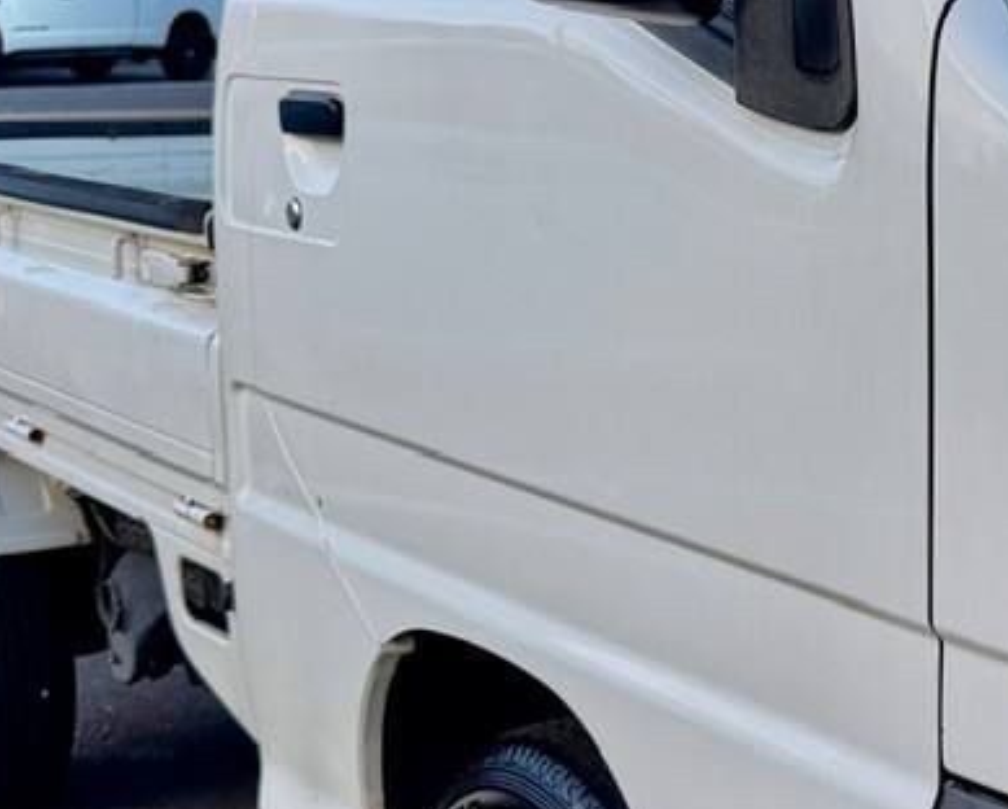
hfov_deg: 22.9
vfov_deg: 19.9
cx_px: 1169
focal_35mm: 77
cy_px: 371
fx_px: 2299
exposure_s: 1/992
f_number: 1.78
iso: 80
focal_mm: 6.76
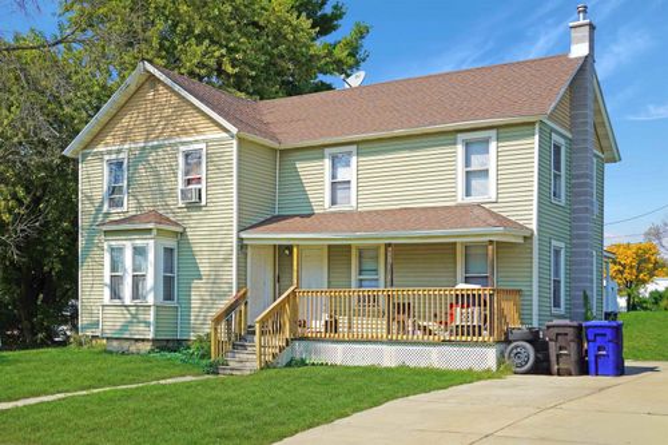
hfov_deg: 43.6
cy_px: 222
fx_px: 835
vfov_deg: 29.8
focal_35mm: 45
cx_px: 334
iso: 100
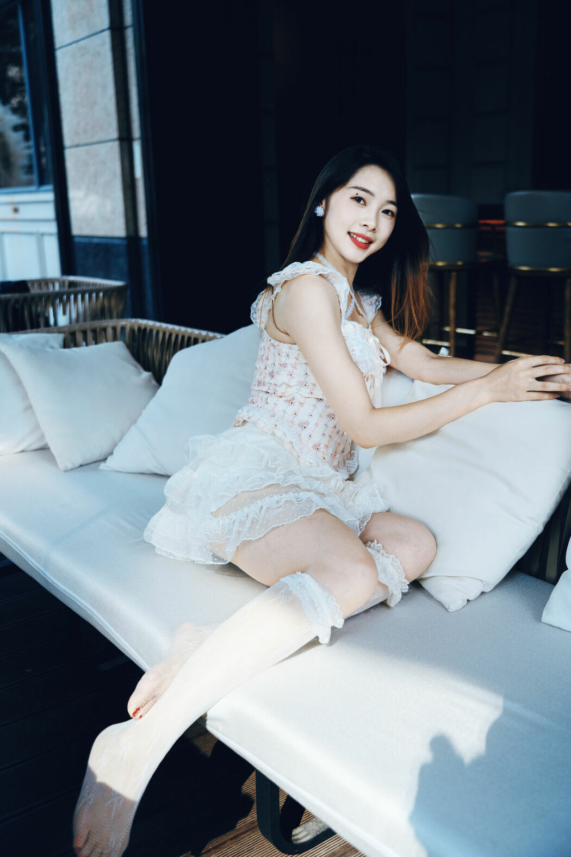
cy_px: 428
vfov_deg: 54.4
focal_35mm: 35
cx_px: 286
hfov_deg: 37.9
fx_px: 833
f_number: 2.8
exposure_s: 1/320
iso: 100
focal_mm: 35
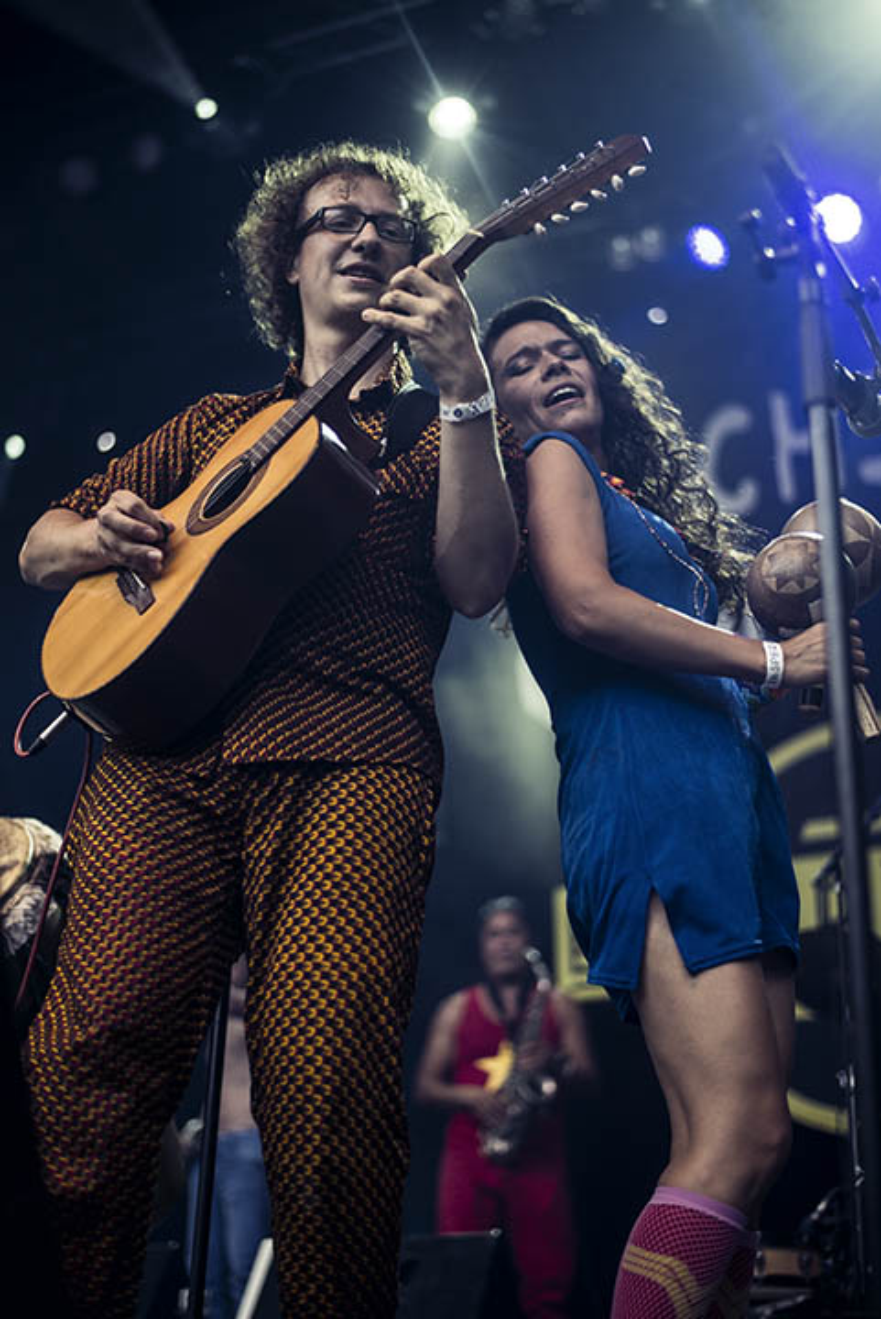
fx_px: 1833
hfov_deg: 27.0
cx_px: 440
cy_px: 660
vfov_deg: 39.6
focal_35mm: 50
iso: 250
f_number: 1.8
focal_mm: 50
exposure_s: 1/640
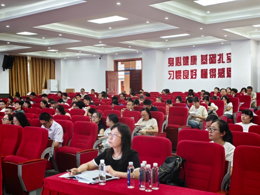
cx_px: 130
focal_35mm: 46
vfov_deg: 31.5
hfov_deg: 41.2
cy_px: 98
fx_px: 346
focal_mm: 6.62
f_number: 1.67
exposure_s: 1/100
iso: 80
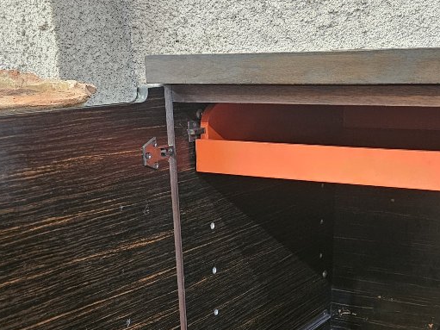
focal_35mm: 54
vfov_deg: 25.3
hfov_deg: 35.5
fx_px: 686
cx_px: 250
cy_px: 352
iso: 800
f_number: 1.7
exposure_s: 1/50
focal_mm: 6.3
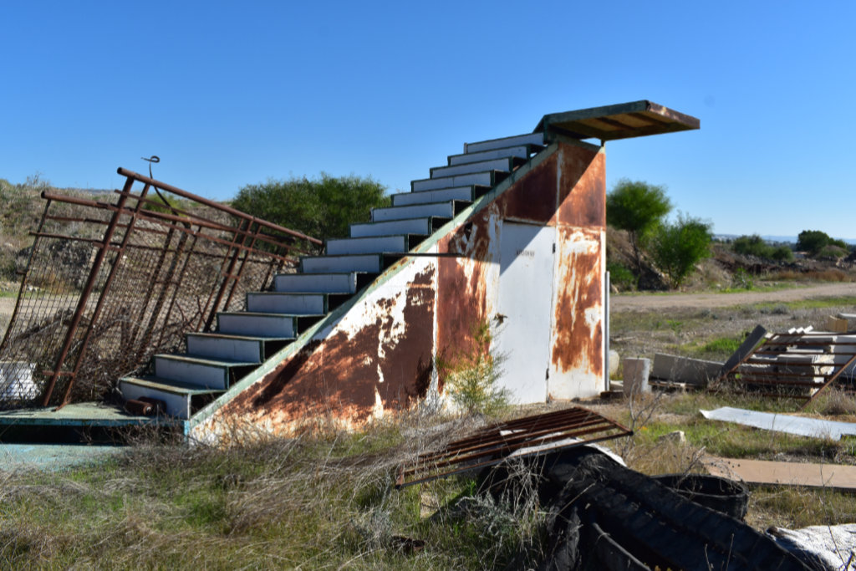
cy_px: 286
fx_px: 749
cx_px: 428
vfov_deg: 41.7
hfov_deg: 59.5
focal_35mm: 32
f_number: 11
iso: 280
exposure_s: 1/500
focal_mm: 21
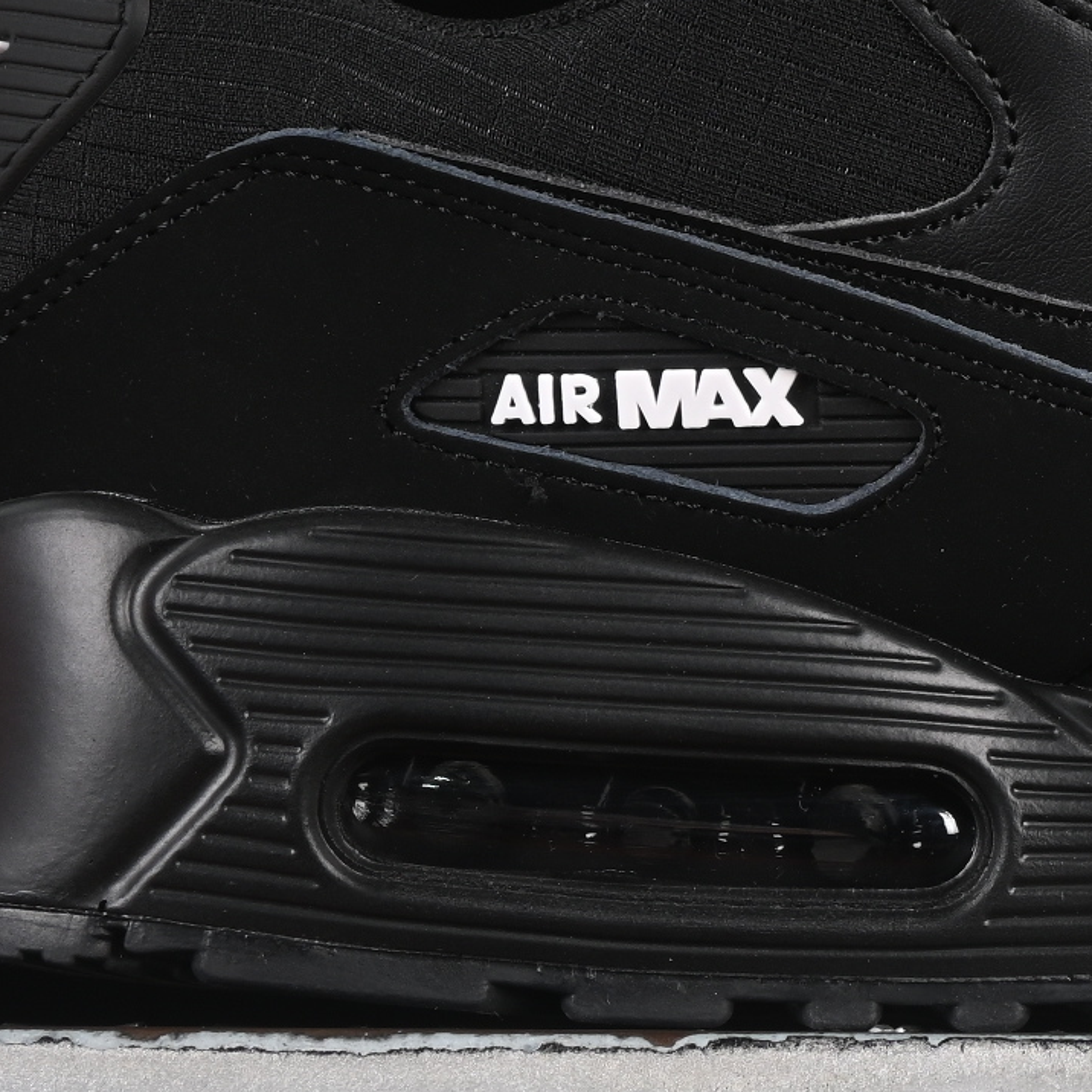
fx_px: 8851
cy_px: 145
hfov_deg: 7.0
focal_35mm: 248
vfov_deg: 7.0
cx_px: 1278
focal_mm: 50
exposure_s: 1/50
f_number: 6.3
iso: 160
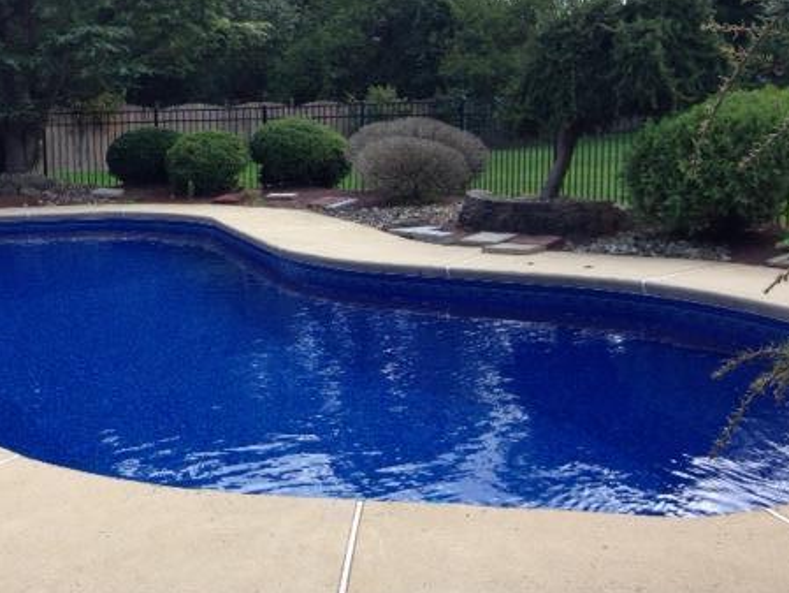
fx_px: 1072
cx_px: 295
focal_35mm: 47
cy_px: 245
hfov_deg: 40.1
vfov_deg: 30.8
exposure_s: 1/502
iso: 50
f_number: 2.4
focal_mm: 4.12
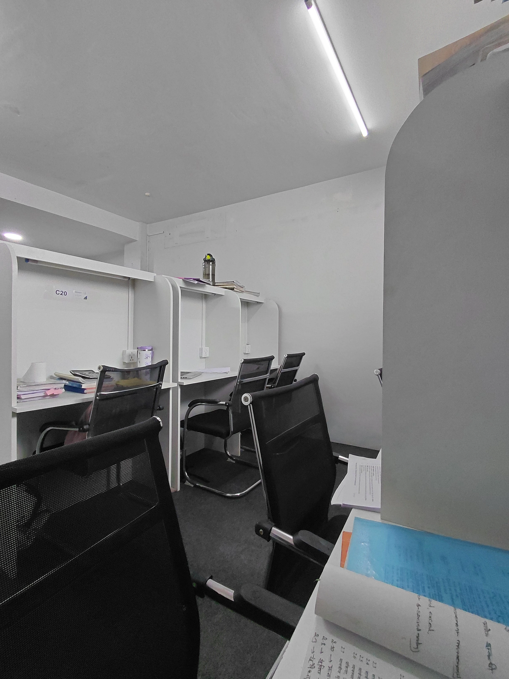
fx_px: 314
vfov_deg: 94.5
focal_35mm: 16
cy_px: 340
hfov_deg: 78.1
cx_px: 254
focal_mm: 1.64
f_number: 2.2
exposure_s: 1/60
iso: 250
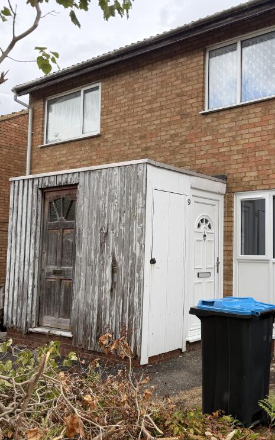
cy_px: 224
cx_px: 208
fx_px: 420
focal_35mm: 35
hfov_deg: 35.4
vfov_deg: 55.3
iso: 100
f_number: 1.78
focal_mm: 6.76
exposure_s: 1/1005
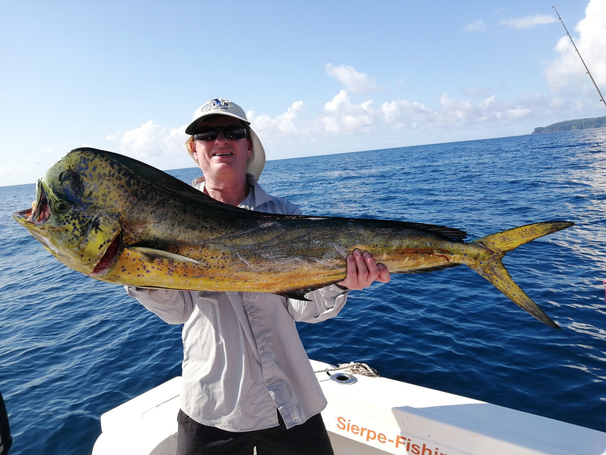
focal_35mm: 27
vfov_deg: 51.4
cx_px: 303
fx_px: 473
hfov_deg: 65.3
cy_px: 228
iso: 50
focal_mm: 3.62
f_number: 1.8
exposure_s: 1/1068
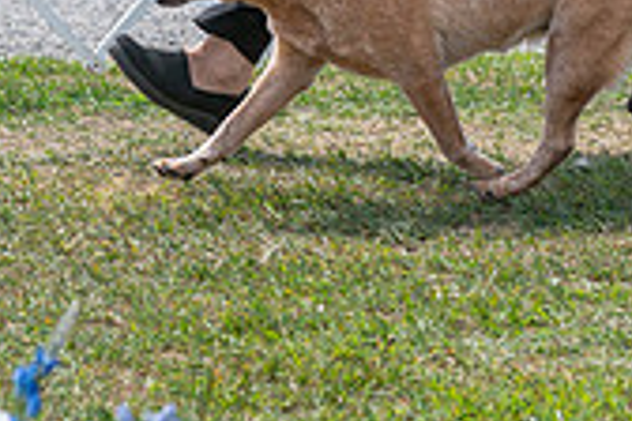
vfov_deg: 2.8
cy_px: -299
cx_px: 376
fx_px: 8742
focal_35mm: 498
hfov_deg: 4.1
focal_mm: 144
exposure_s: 1/2000
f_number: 5
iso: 640
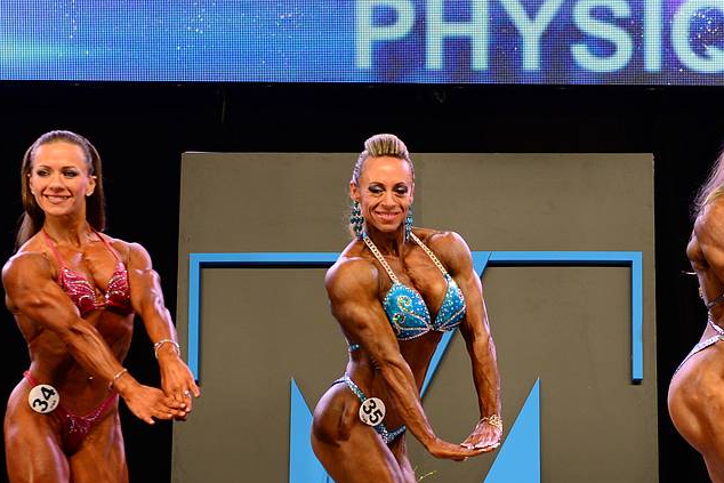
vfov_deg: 14.0
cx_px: 470
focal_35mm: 97
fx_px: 1951
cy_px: 411
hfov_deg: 21.0
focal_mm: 38
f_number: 3.2
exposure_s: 1/160
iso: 640
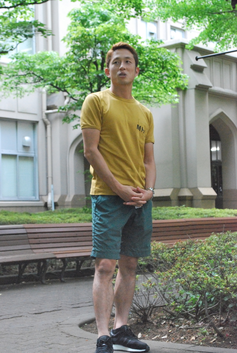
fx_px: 708
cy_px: 176
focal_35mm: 72
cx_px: 118
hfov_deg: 19.0
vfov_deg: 28.0
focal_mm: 48
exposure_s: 1/250
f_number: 8
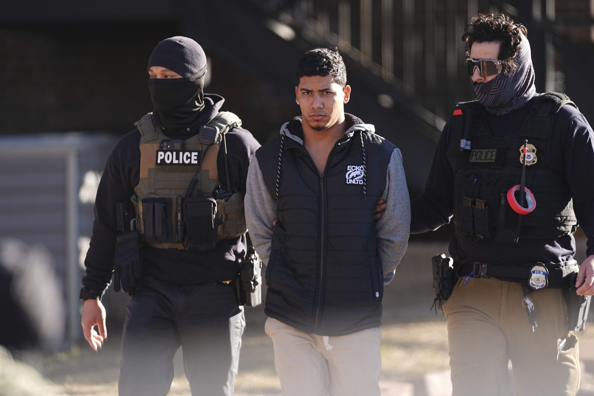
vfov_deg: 2.3
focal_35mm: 600
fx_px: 9898
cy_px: 198
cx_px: 297
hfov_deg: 3.4
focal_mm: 600
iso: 200
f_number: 4
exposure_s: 1/400
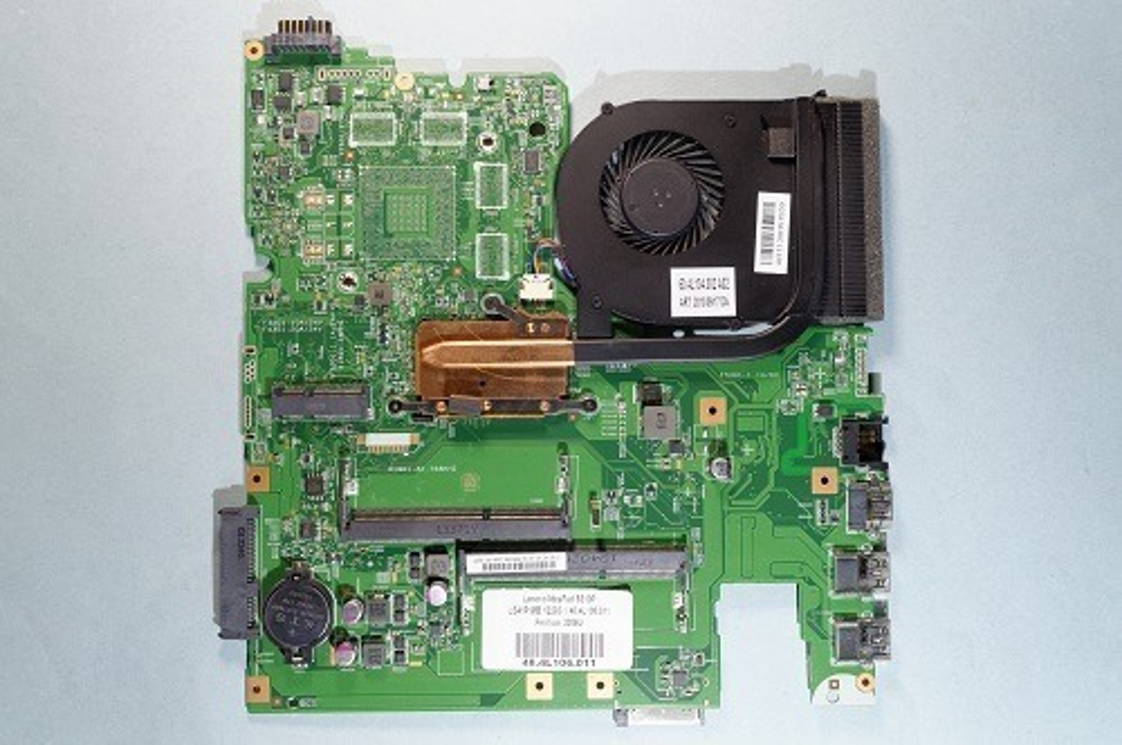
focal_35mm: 33
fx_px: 1027
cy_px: 372
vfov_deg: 39.9
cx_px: 561
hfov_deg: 57.3
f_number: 8
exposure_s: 1/4
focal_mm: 22
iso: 100
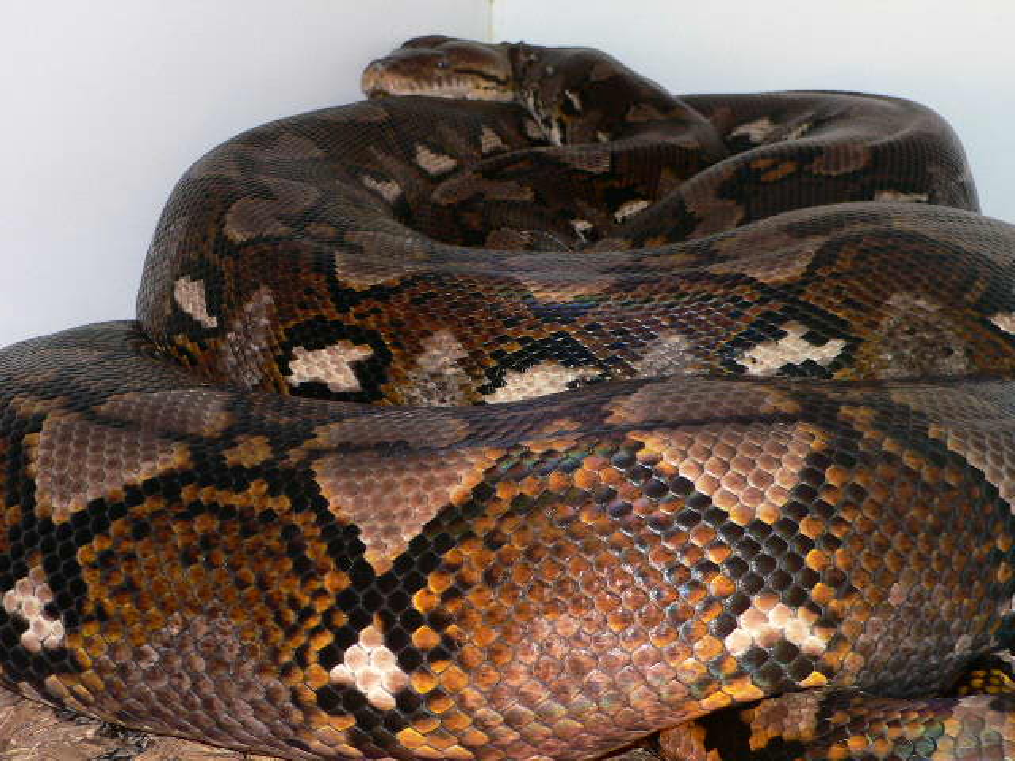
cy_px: 380
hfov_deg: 38.2
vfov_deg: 29.1
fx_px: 1466
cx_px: 508
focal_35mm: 50
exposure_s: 1/40
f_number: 2.8
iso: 100
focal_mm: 6.5
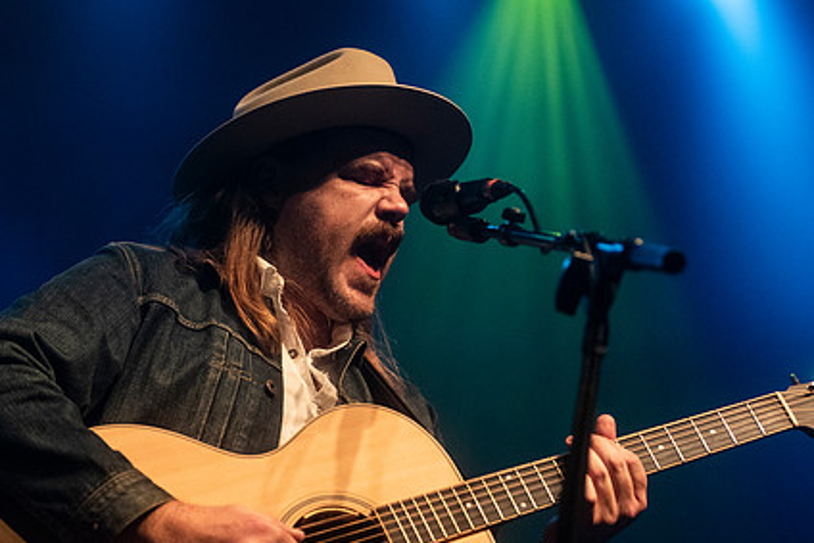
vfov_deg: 11.9
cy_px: 283
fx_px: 2601
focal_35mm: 115
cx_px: 390
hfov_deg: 17.8
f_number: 3.2
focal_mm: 80
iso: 2500
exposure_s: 1/160
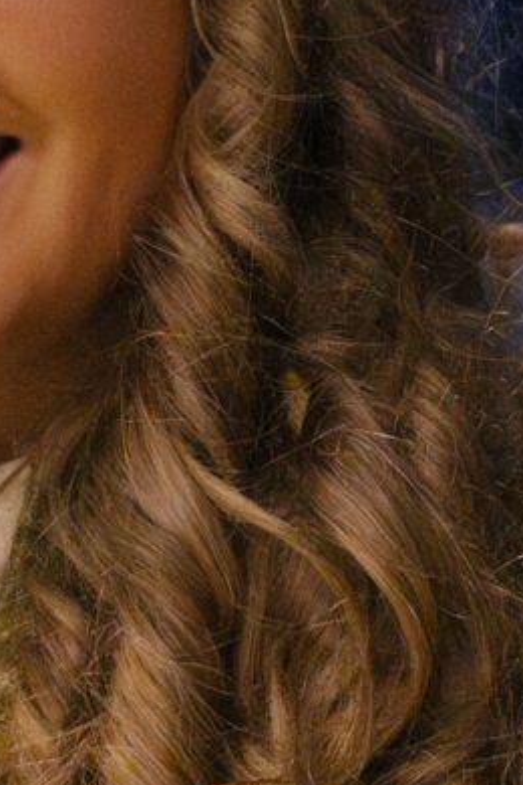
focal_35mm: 412
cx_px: 63
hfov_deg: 3.3
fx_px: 8969
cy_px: 171
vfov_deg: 5.0
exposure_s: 1/200
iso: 4000
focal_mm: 62.7
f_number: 2.8
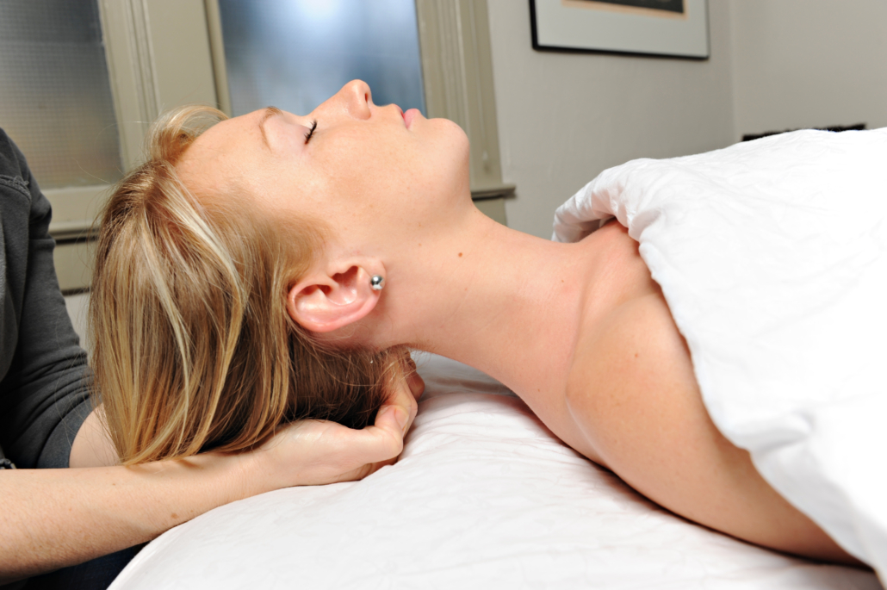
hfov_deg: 63.7
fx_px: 714
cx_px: 444
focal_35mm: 29
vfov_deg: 44.9
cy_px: 295
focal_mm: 29
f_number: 8
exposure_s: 1/100
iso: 250
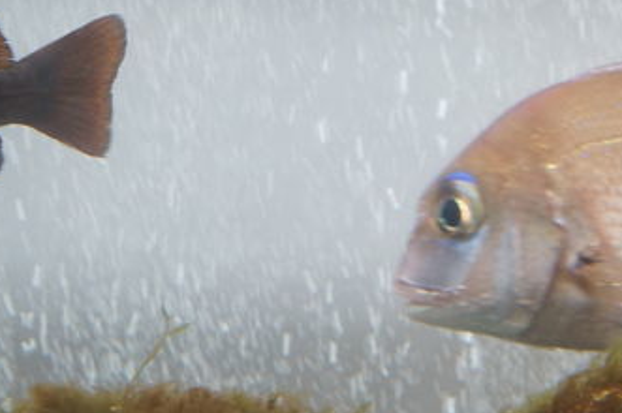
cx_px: 695
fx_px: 1502
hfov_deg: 22.1
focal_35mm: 87
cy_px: 236
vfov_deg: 15.7
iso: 500
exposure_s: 1/60
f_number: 4
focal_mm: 24
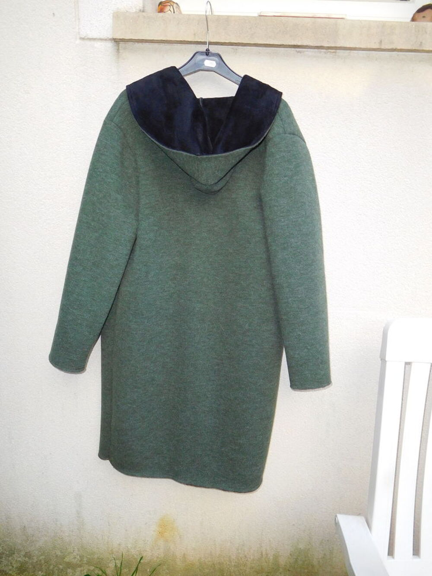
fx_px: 416
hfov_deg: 54.9
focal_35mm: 25
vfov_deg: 69.4
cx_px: 216
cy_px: 288
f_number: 3.4
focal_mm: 4.5
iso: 200
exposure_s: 1/30
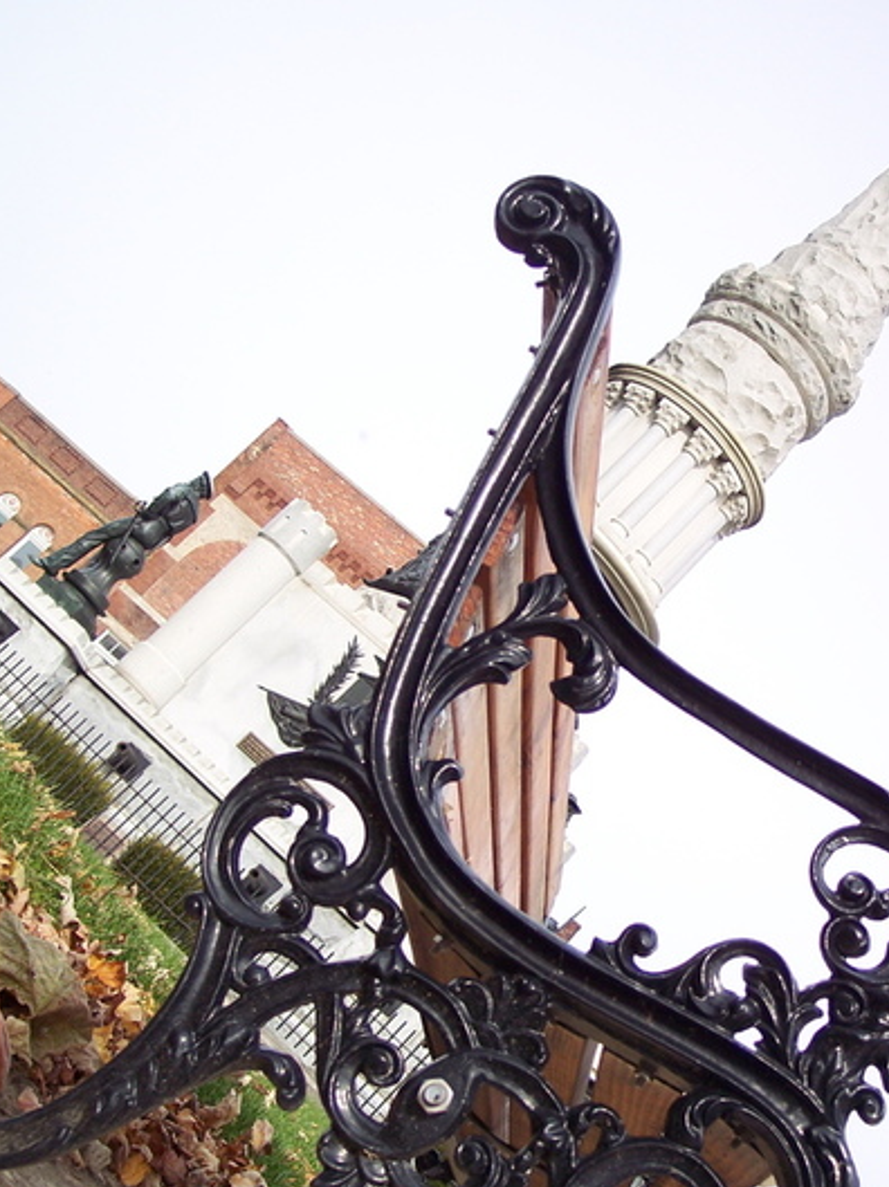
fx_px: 1748
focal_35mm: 51
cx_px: 528
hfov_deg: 28.5
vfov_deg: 37.5
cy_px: 651
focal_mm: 8
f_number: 2.8
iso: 100
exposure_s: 1/1000
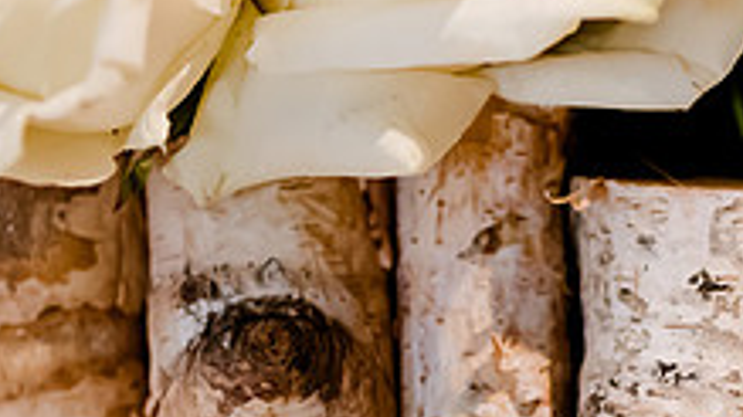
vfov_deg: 3.5
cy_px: 302
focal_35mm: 343
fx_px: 6755
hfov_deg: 6.3
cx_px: 647
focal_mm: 105
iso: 4000
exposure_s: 1/320
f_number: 3
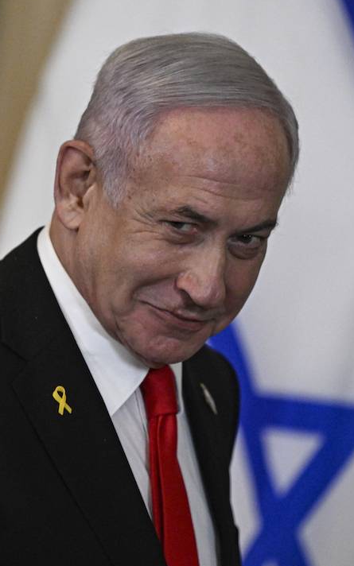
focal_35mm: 687
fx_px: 10605
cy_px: 285
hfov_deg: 1.9
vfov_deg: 3.1
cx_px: 19
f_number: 2.8
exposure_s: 1/320
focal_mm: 400
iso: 2500
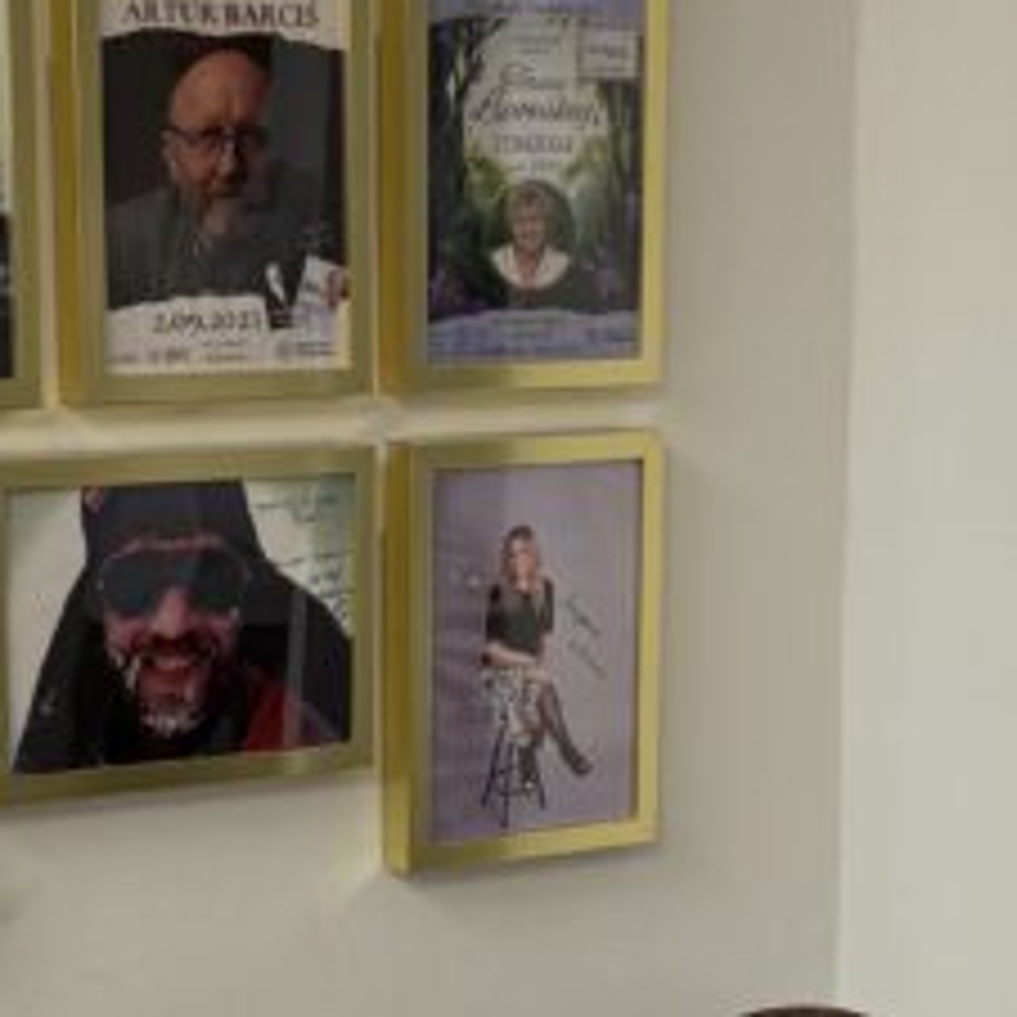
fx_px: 3457
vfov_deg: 16.6
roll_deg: +0.6
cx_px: 464
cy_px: 810
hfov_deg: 16.7
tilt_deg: -10.4
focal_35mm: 104
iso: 100
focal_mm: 5.96
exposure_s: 1/50
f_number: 1.6
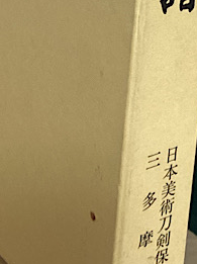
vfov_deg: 15.7
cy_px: -91
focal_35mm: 119
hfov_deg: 12.4
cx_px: 136
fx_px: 905
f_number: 2.4
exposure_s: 1/50
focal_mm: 3.3
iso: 160
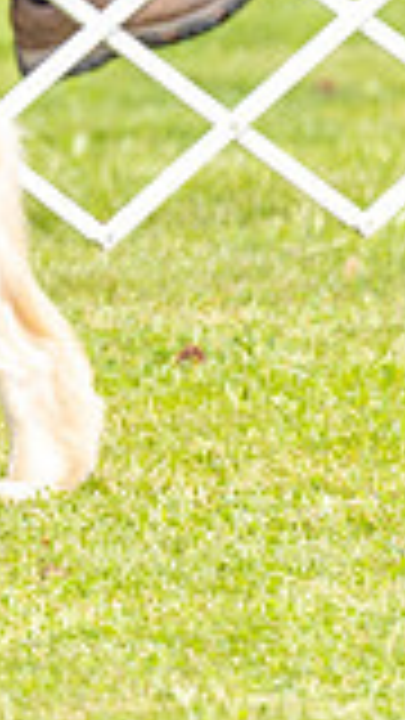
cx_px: -479
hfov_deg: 1.5
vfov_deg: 2.6
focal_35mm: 823
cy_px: -238
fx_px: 15712
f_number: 4.5
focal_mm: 186
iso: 400
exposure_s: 1/640
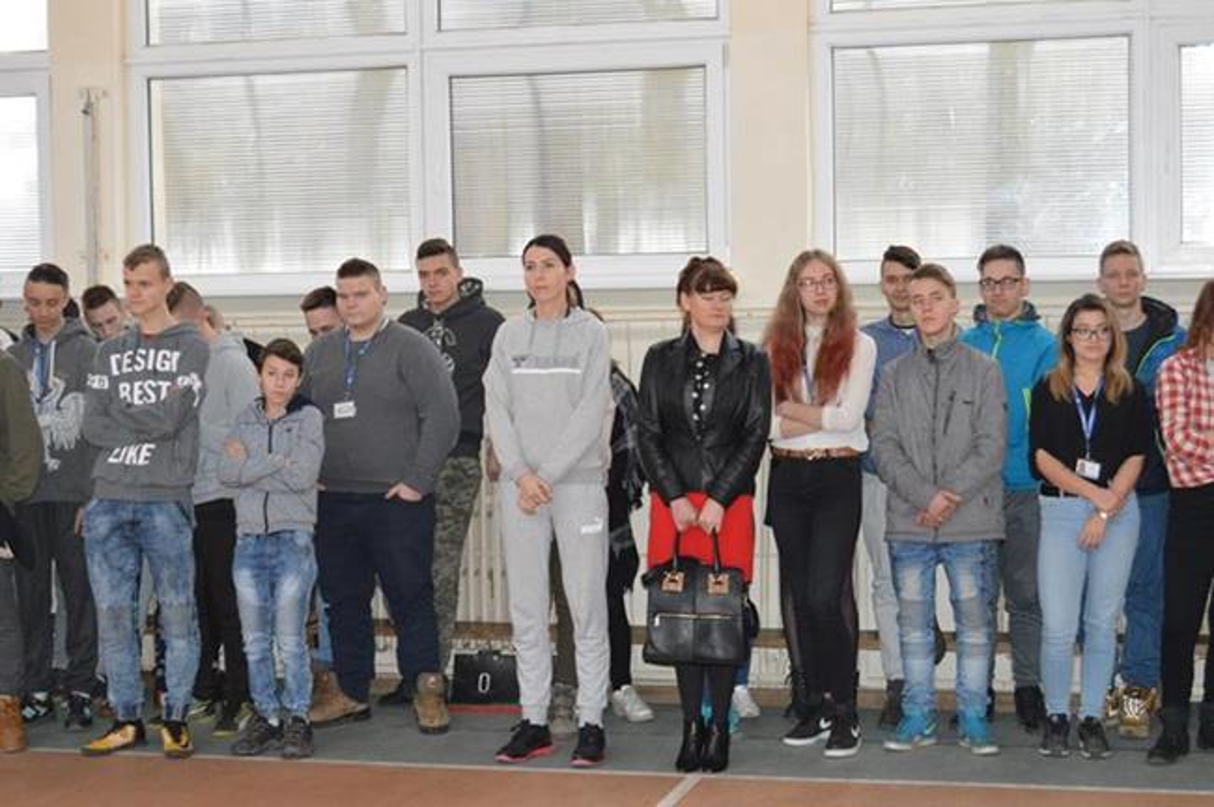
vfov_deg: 21.5
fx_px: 2122
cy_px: 404
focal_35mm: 63
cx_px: 607
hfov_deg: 31.9
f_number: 5
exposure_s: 1/60
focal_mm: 42
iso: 1600
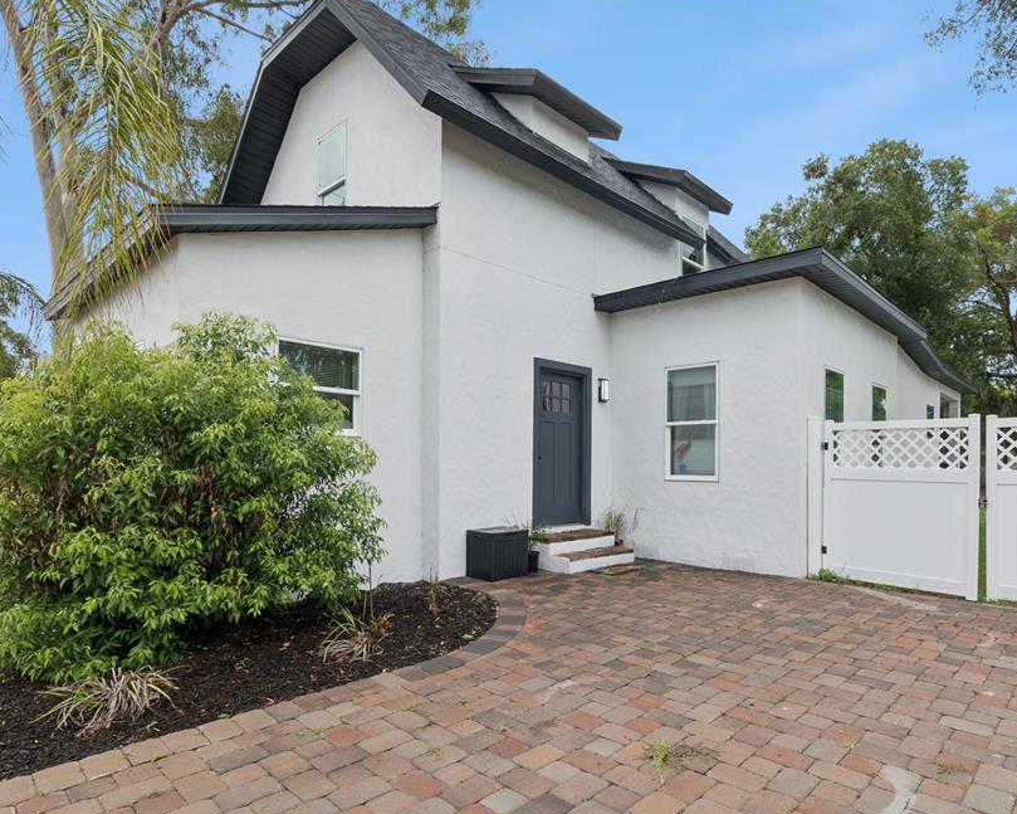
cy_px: 411
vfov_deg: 70.8
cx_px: 553
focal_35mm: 19
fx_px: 572
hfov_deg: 83.1
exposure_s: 1/15
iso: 125
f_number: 18
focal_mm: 16
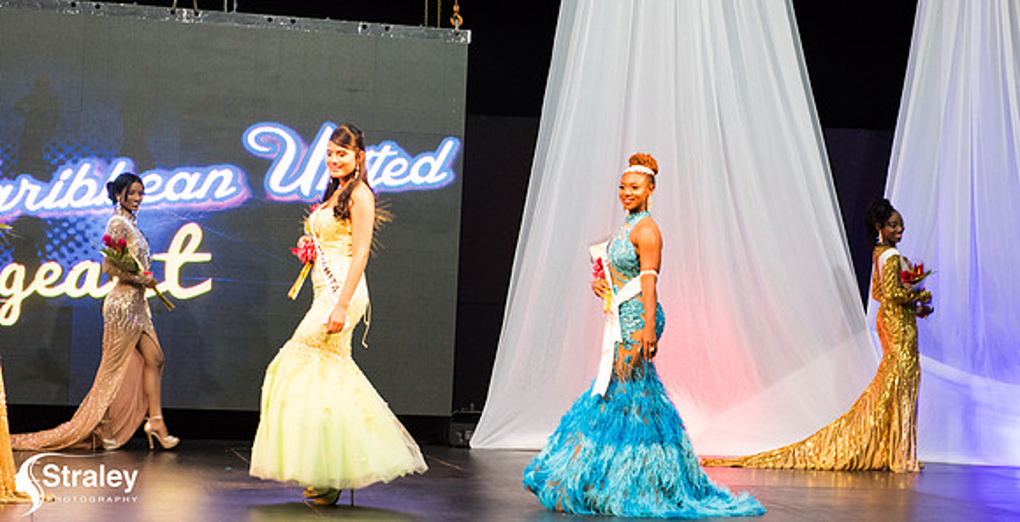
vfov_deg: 12.5
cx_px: 567
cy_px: 280
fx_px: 2381
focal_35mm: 90
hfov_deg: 24.2
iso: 4000
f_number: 5
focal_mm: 70
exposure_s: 1/160
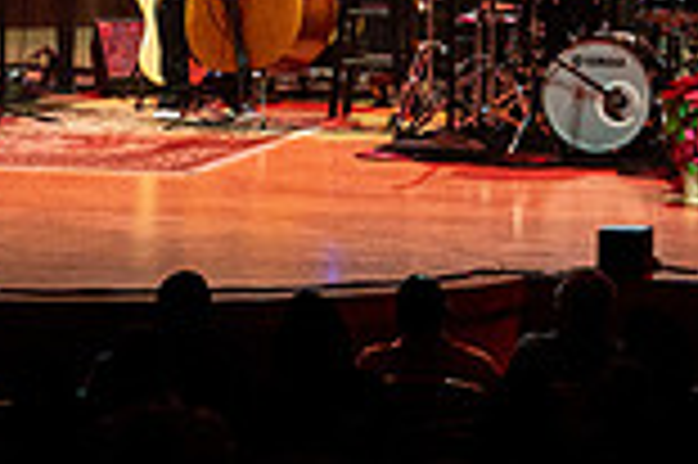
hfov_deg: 5.7
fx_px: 7011
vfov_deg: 3.7
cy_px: -530
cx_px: 235
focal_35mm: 362
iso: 2500
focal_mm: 70
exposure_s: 1/250
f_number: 5.6
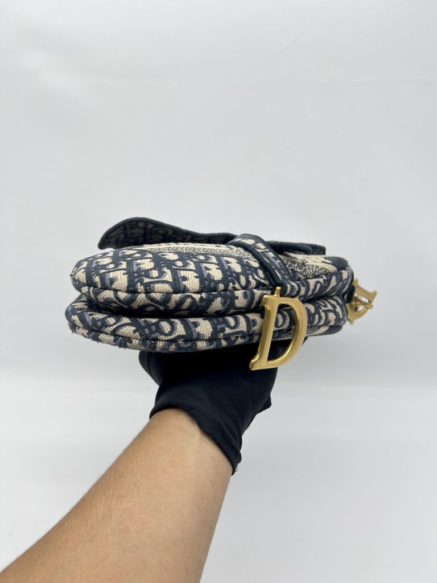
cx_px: 218
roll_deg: -0.6
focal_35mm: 26
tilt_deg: -21.1
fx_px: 438
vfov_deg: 67.3
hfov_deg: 53.1
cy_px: 292
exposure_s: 1/115
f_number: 1.5
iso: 32
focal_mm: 5.7
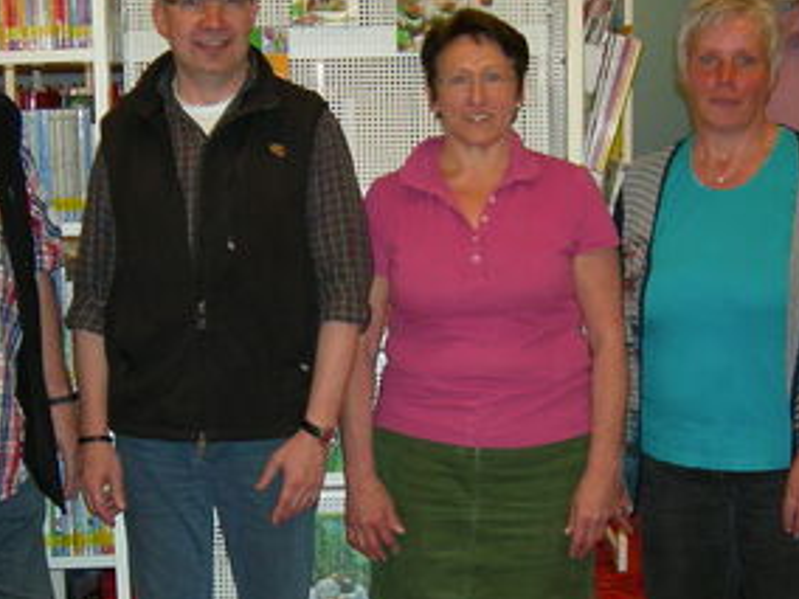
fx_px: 1639
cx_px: 408
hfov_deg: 27.4
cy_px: 377
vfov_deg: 20.7
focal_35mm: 71
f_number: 2.7
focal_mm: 7.5
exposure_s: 1/60.1
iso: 106
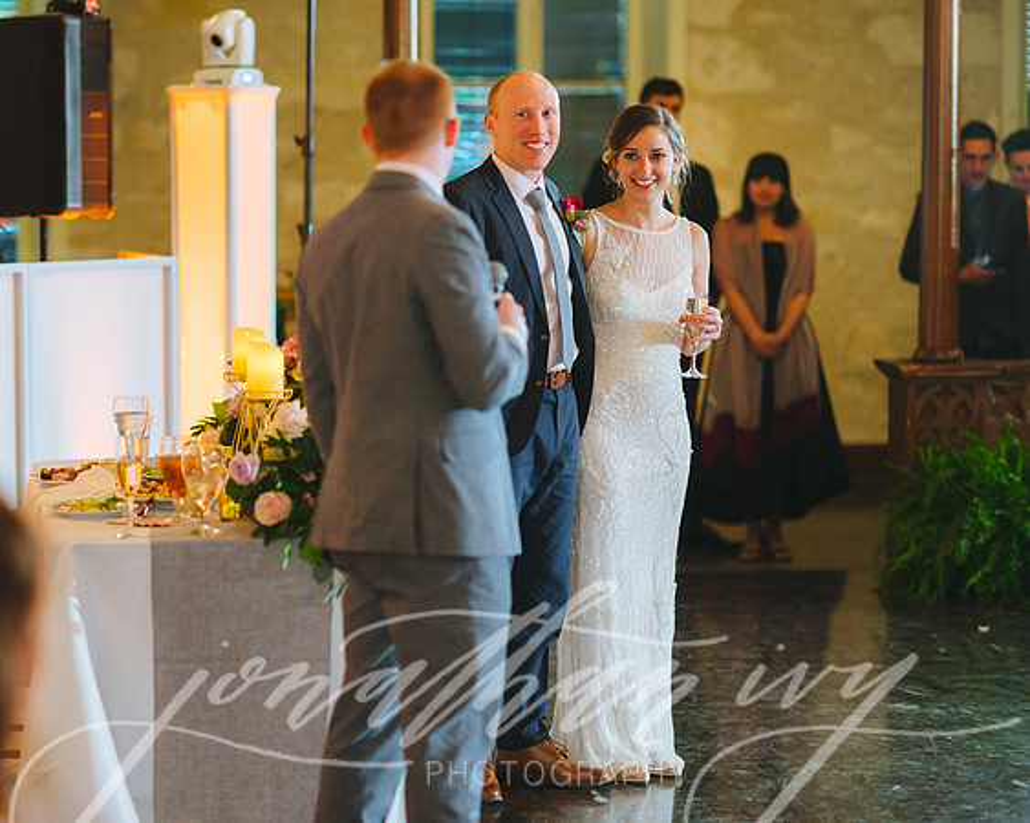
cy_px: 348
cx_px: 315
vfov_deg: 13.9
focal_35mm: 111
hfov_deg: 17.3
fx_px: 3372
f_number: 2
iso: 1600
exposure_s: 1/125
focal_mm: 85
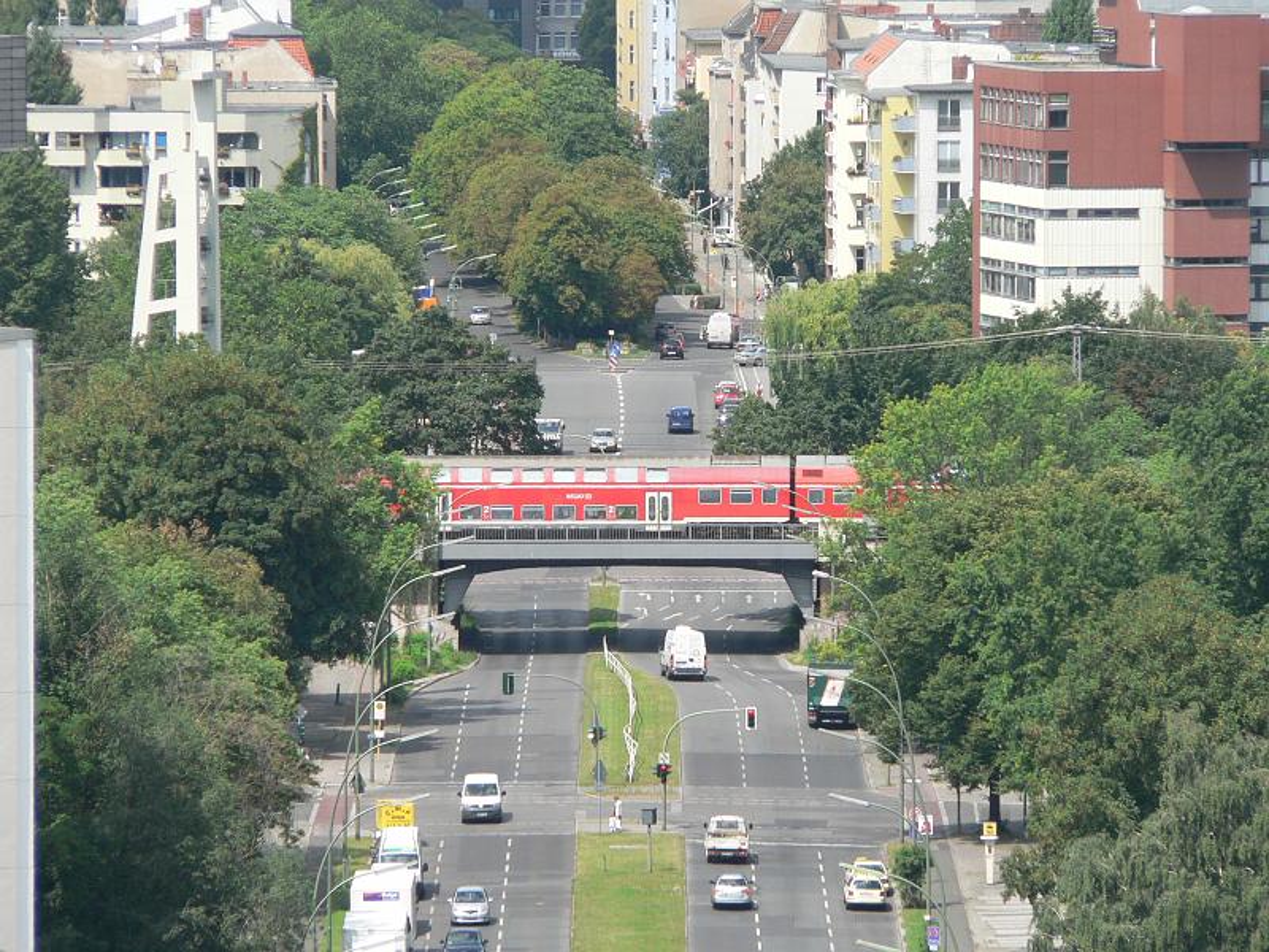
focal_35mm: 380
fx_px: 13931
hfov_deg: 5.2
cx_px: 634
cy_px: 476
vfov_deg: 3.9
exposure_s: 1/400
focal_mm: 63.3
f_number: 5
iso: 80
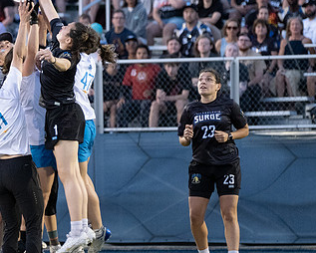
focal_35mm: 414
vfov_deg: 3.7
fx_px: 3874
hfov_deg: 4.7
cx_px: 22
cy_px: 62
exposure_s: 1/1000
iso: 2500
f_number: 2.8
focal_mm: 124.3
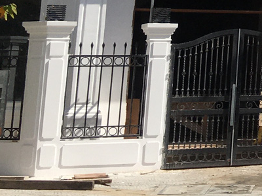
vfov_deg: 9.8
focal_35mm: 145
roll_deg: -0.2
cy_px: -140
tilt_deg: +11.9
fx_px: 1097
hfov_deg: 11.5
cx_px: 607
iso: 25
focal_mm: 4.15
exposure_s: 1/2564
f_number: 2.2
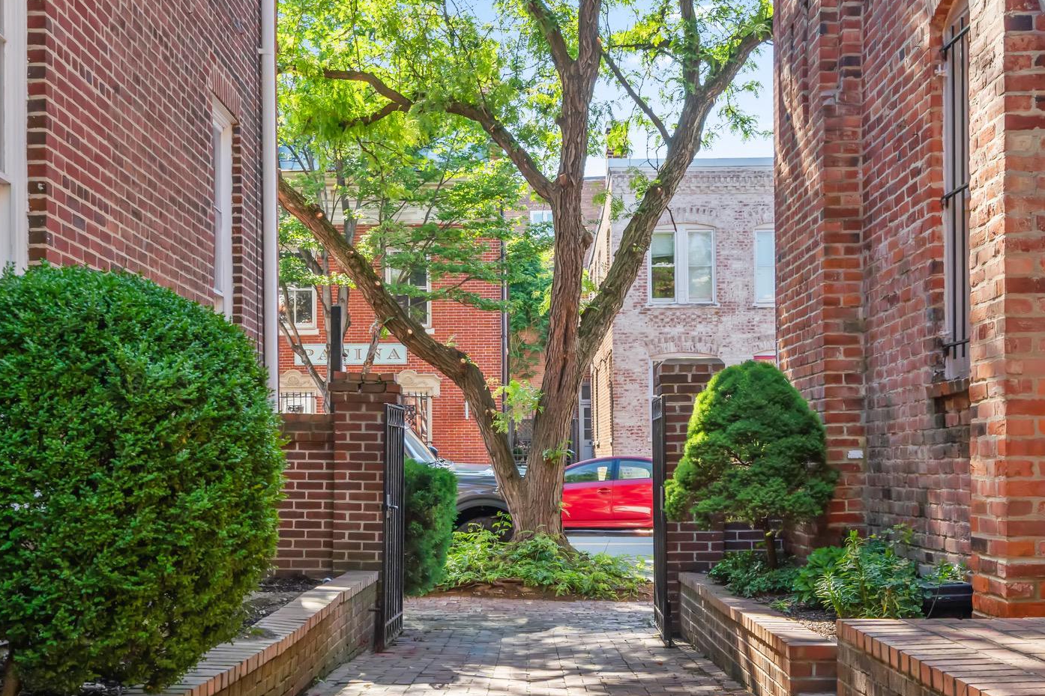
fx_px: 1364
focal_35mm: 47
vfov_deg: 28.4
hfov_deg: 41.9
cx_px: 507
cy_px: 490
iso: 800
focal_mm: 32
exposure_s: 1/640
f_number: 8
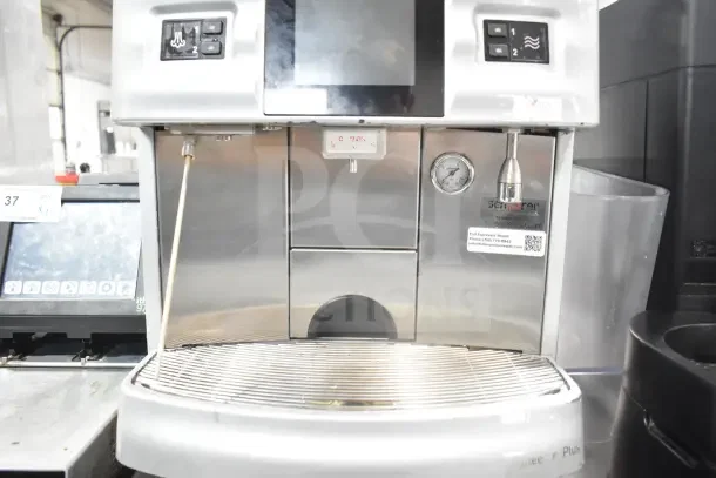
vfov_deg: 48.0
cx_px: 358
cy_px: 239
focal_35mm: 27
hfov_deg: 67.4
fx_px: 537
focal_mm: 18
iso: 1600
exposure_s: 1/60
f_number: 4
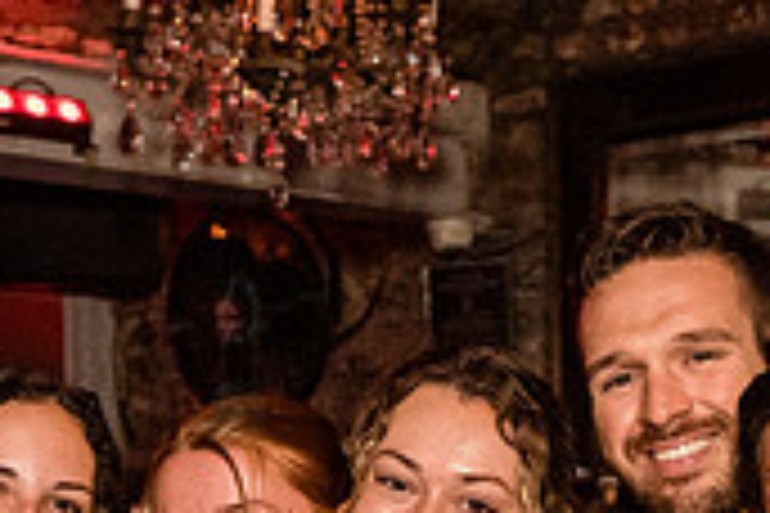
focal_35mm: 101
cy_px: 778
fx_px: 2160
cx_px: 214
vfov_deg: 12.8
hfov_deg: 20.1
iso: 10000
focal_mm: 29
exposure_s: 1/400
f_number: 3.5
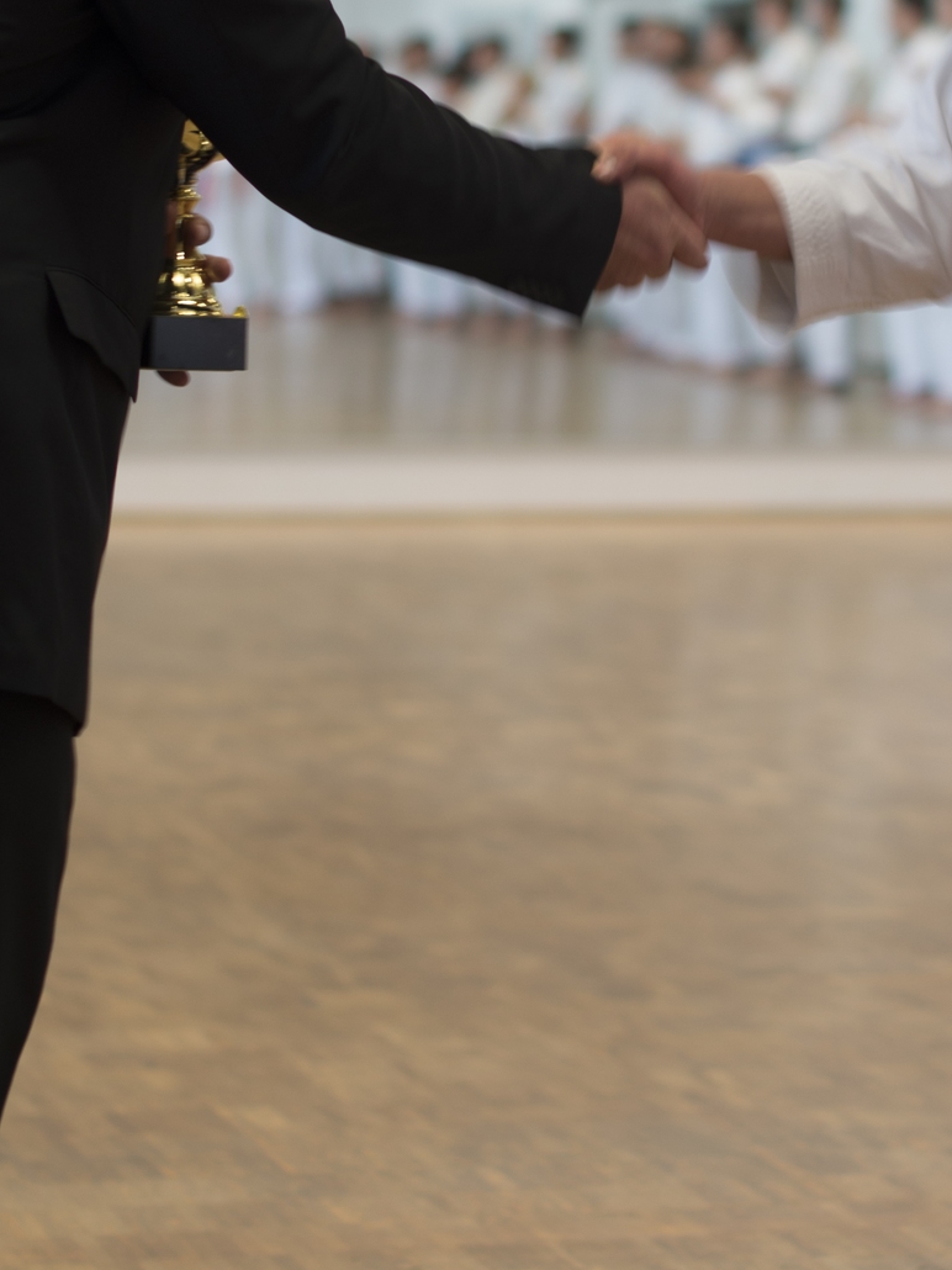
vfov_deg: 14.1
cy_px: 438
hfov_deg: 10.6
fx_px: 5136
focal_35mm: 140
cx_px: 626
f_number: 2.2
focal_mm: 50
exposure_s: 1/50
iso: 100
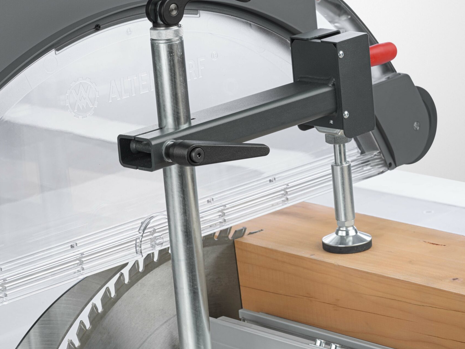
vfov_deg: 11.8
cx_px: 233
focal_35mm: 125
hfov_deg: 15.8
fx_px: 1679
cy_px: 248
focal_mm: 86
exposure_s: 1/125
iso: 100
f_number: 4.5
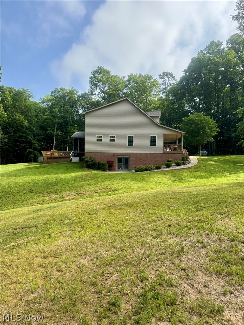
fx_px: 226
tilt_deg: +1.2
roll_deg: -0.2
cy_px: 162
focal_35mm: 24
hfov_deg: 56.8
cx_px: 122
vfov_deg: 71.6
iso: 80
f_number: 1.78
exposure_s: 1/2174
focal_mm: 6.76
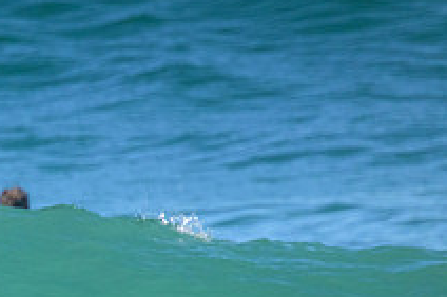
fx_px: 27171
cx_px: -110
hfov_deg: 0.9
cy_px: 397
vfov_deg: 0.6
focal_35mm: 2190
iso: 2500
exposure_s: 1/1600
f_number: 11
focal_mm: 800
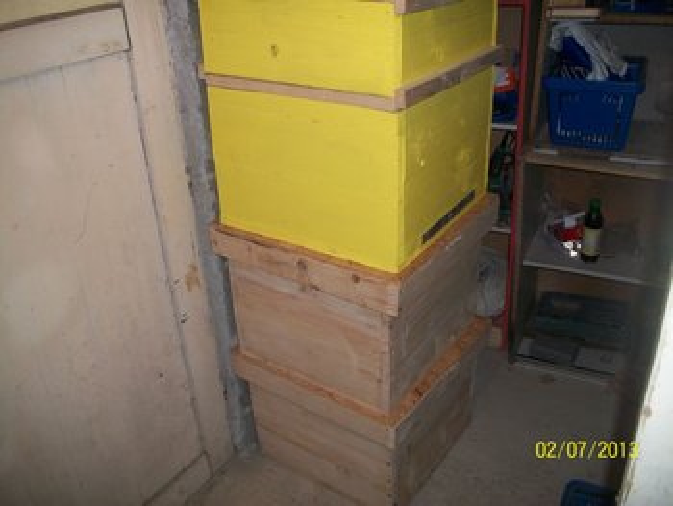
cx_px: 336
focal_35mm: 32
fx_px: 623
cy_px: 253
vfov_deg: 44.2
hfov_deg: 56.8
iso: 80
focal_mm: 5.7
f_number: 2.9
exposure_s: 1/30
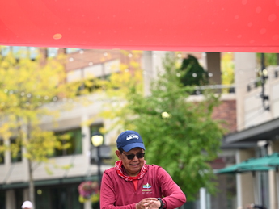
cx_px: 147
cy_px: 181
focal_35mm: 158
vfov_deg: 9.4
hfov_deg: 12.5
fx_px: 1274
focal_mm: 103
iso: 400
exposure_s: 1/1000
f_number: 2.8
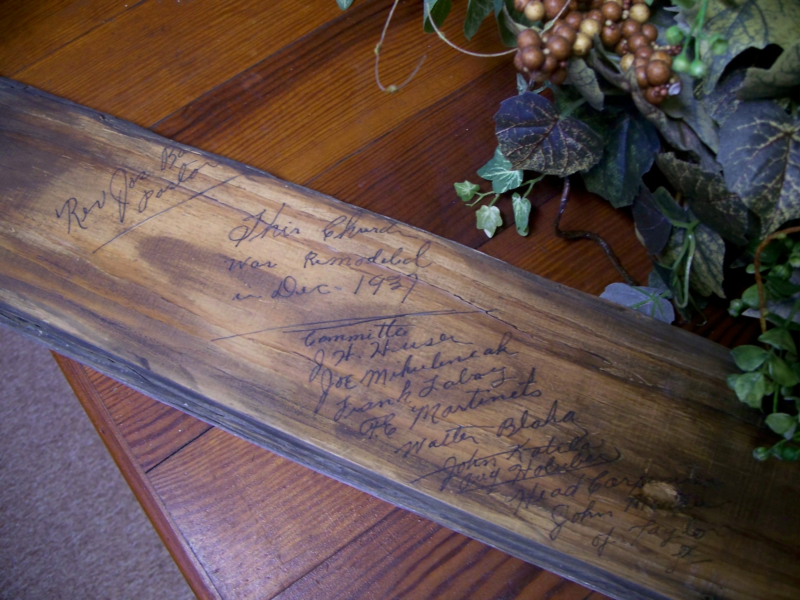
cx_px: 400
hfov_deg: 50.1
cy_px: 300
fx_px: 855
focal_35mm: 37
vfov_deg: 38.7
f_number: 2.8
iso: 200
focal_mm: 7.8
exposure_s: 1/8
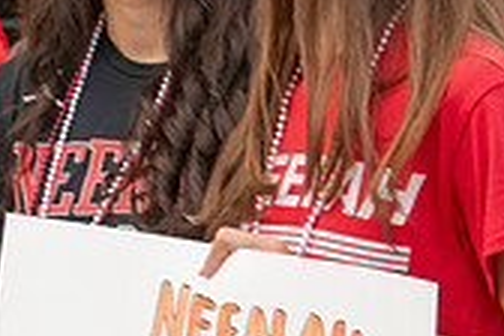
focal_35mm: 553
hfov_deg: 3.7
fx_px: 7741
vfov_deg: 2.5
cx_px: -93
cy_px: 212
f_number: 11
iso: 3200
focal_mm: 160
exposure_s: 1/400
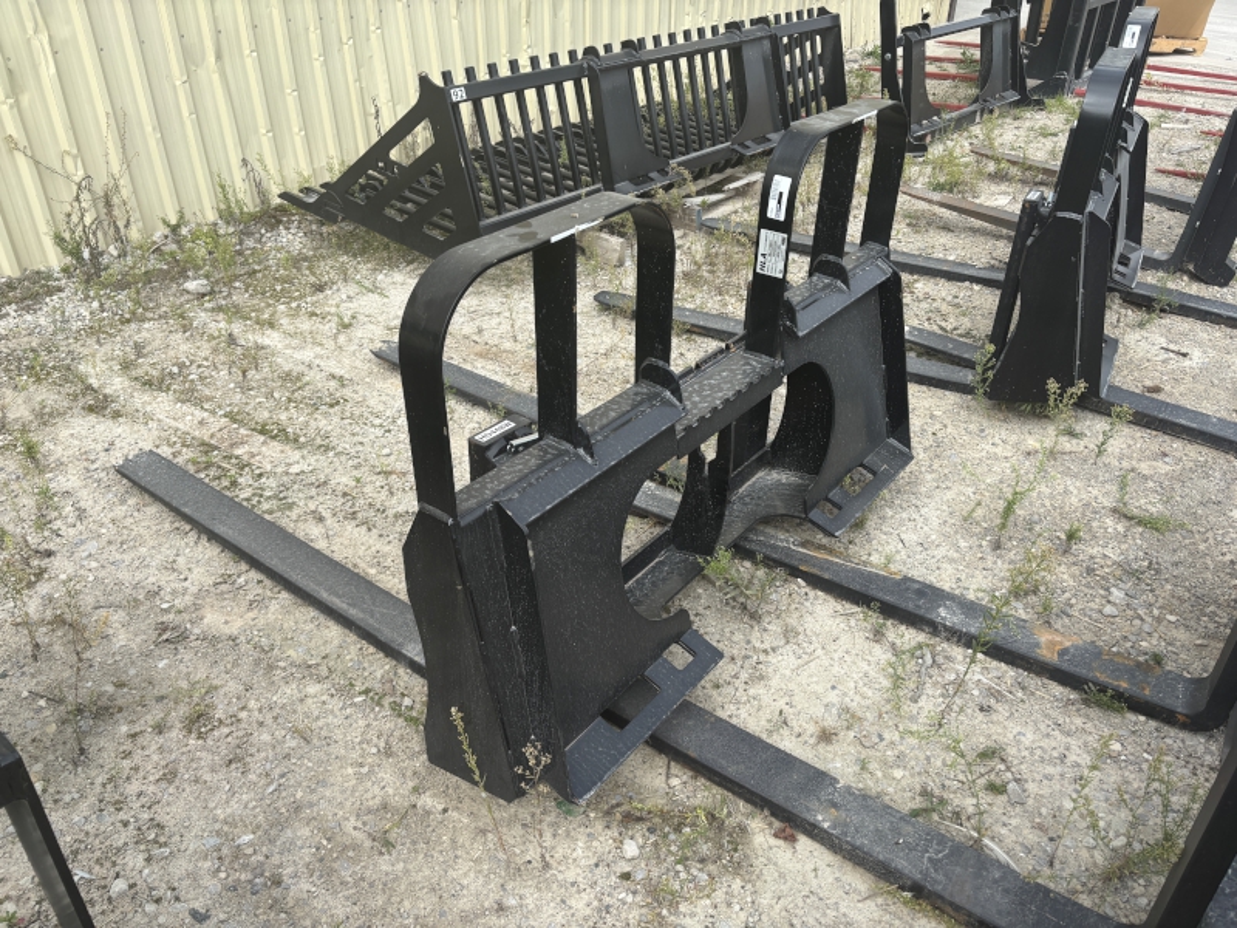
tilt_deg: -32.9
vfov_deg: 53.1
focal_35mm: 26
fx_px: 929
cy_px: 464
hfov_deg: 67.3
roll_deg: -0.6
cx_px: 618
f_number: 1.6
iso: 50
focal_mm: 5.96
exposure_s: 1/1362
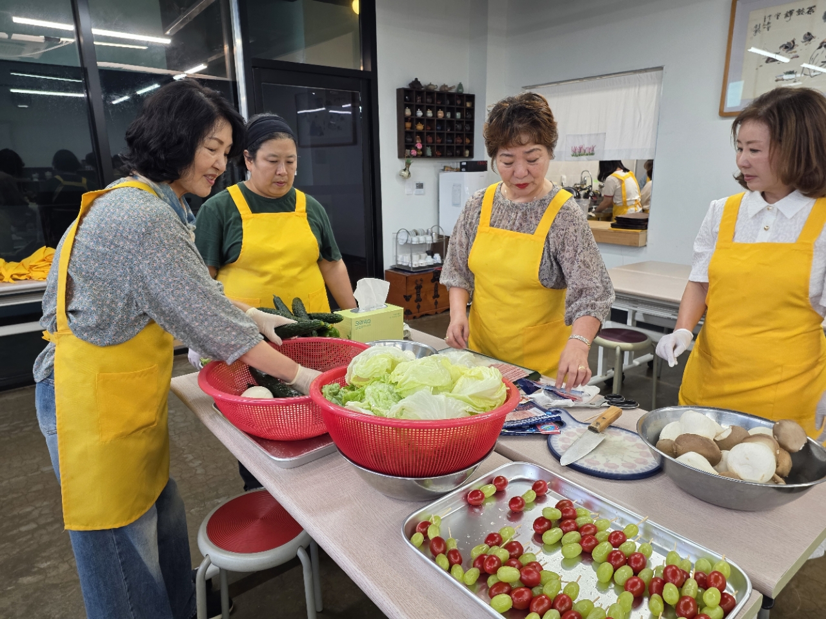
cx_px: 413
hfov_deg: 73.9
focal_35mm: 23
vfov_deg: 58.9
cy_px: 310
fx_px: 549
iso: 125
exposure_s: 1/120
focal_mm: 6.25
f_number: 1.7
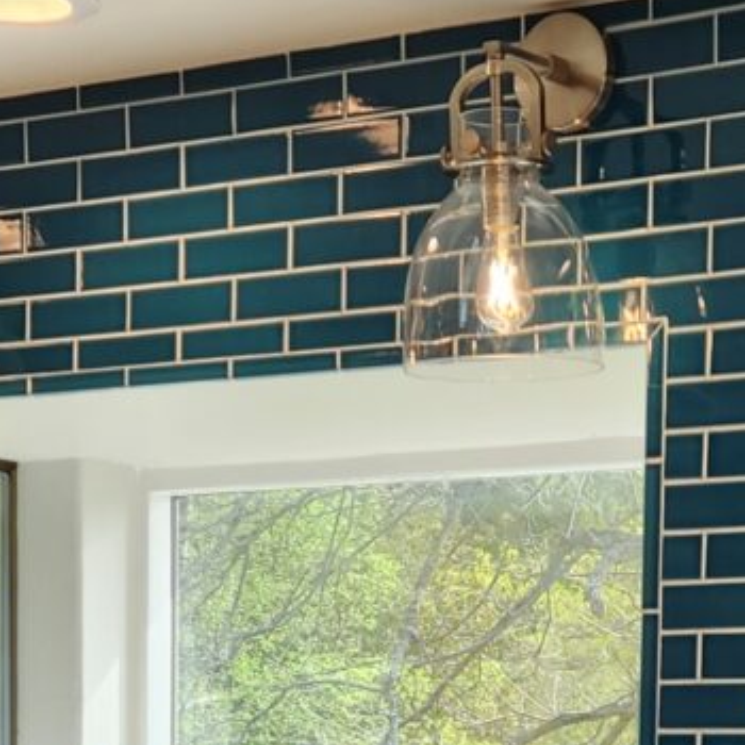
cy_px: 1152
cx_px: 596
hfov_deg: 14.6
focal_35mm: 119
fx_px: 2898
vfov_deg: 13.7
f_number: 1.8
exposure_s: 1/180
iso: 40
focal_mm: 5.4
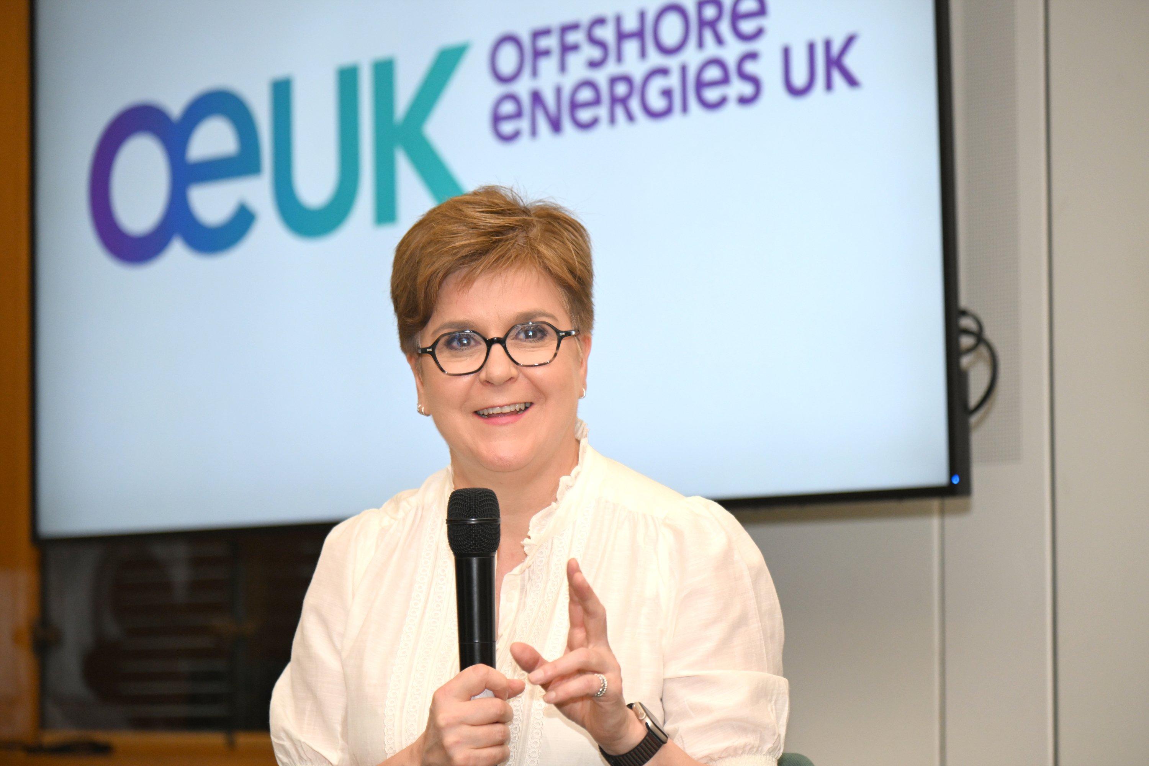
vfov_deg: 11.4
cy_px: 383
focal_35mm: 120
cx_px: 574
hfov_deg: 17.1
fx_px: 3830
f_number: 4
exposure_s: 1/160
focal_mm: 120
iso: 1800
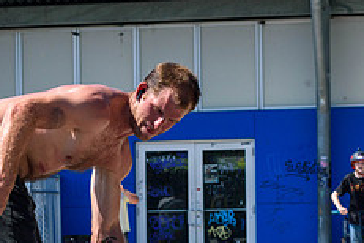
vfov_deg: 5.2
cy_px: 286
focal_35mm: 264
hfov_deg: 7.8
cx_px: 87
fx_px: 2669
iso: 200
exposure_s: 1/1000
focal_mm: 70
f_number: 8
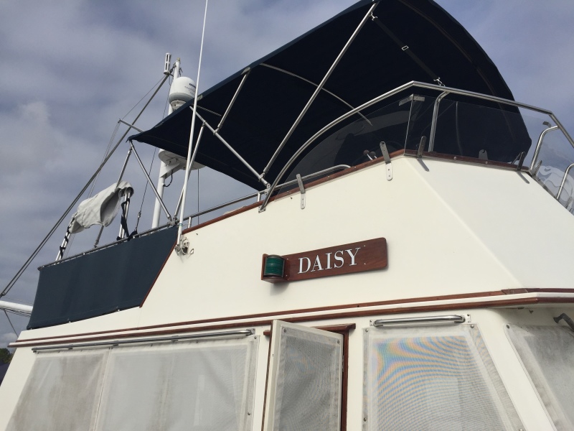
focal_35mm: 29
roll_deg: -1.7
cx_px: 287
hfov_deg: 61.7
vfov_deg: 48.2
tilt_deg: +20.0
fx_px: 481
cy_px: 216
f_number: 2.2
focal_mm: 4.15
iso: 32
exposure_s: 1/5650
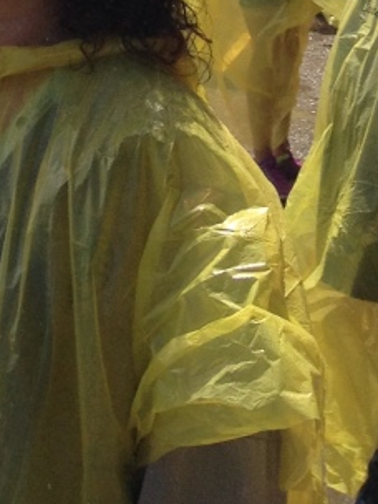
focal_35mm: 157
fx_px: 2286
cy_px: -581
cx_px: -41
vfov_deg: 11.1
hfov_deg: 9.4
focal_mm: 4.28
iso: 50
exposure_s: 1/1972
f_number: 2.4
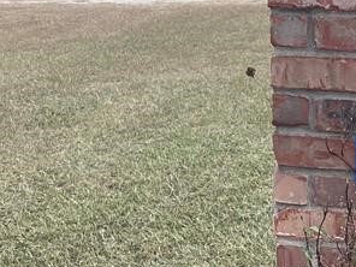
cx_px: 345
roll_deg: -1.2
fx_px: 926
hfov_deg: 21.1
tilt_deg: -25.5
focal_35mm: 90
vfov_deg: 15.9
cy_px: 301
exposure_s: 1/1135
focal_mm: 4.2
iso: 32
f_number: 1.6
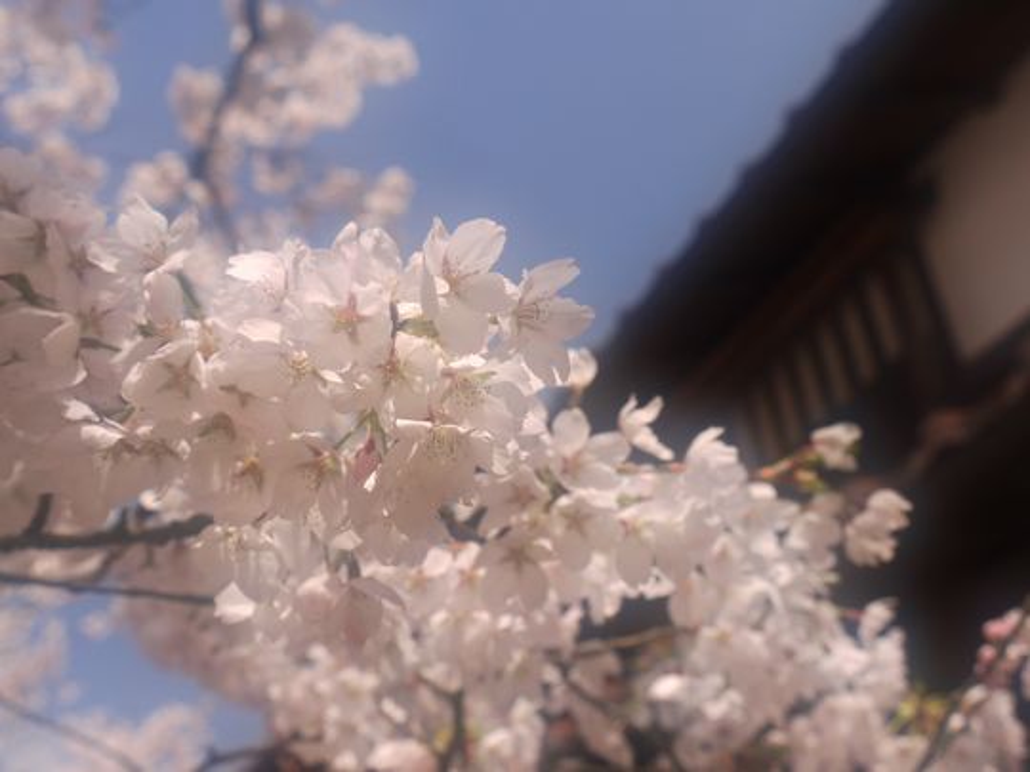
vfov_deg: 30.3
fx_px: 1428
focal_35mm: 48
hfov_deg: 39.7
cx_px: 515
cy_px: 386
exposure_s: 1/100
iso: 100
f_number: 6.3
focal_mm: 24
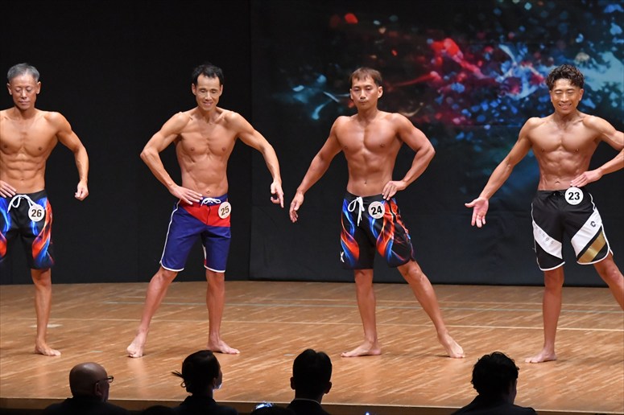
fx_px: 3898
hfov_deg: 9.2
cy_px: 208
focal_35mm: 225
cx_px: 312
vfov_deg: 6.1
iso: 8000
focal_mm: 150
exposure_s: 1/400
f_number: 5.6
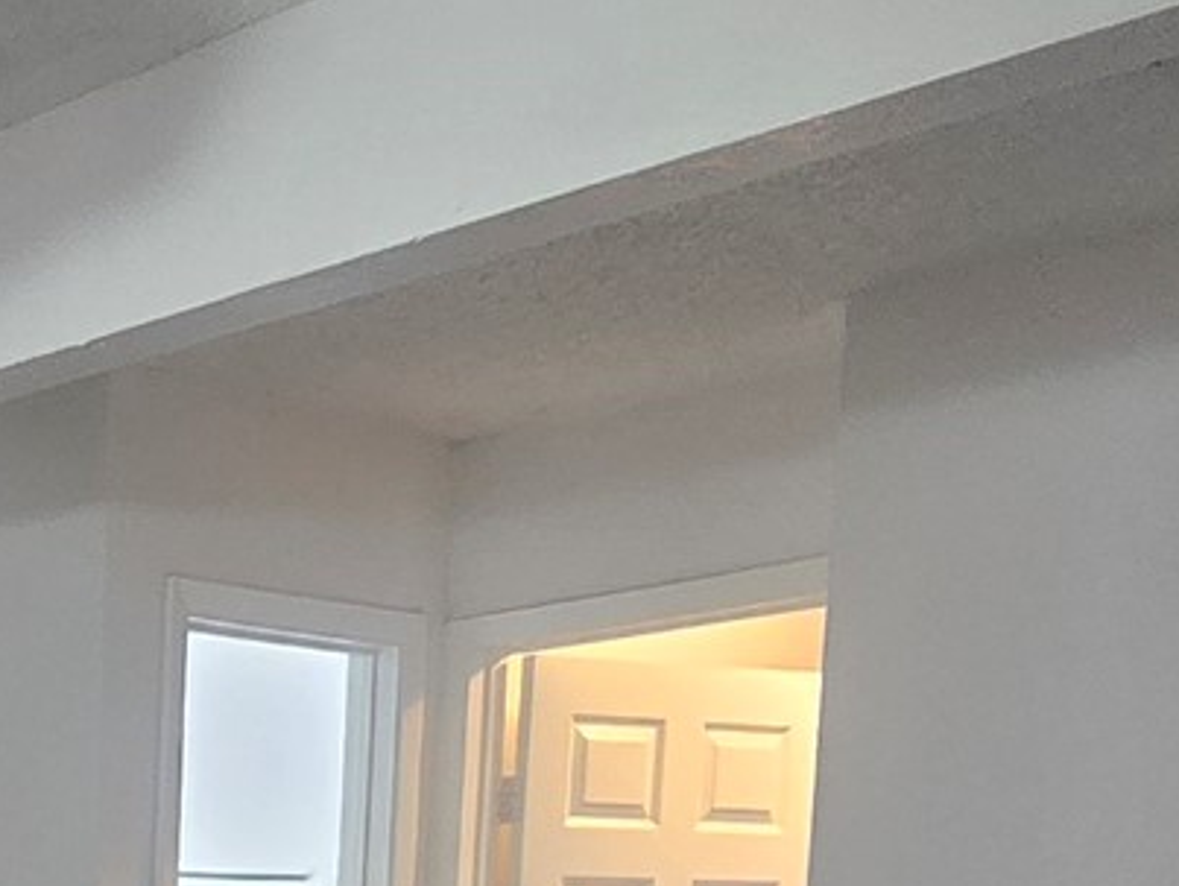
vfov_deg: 18.8
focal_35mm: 66
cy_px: 1442
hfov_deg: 24.3
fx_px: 2250
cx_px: -483
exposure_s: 1/60
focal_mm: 2.2
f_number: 2.2
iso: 400
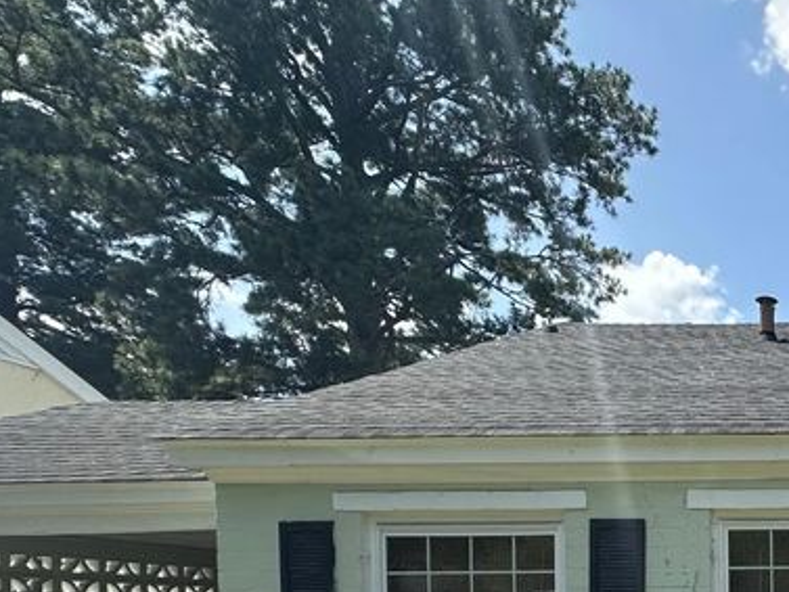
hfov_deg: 36.7
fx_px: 866
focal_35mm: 38
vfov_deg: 33.0
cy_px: 651
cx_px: 963
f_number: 2.2
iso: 40
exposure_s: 1/615
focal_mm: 2.22
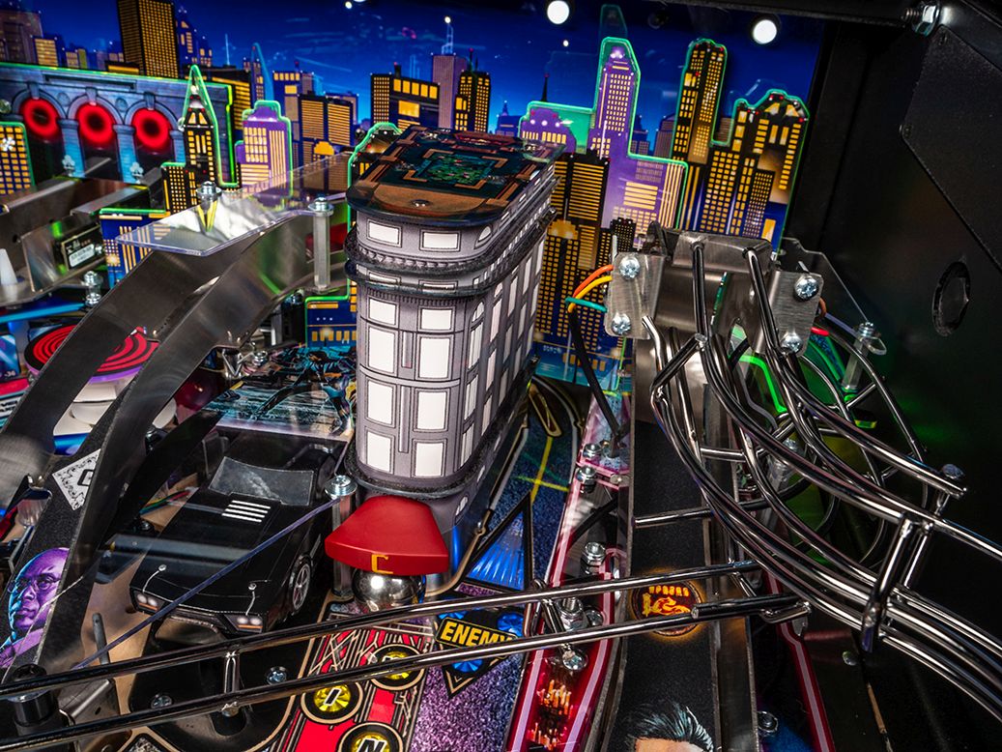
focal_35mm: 30
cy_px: 376
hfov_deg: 60.0
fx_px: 868
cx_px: 501
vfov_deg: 46.8
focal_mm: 14
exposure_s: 1/125
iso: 100
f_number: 10
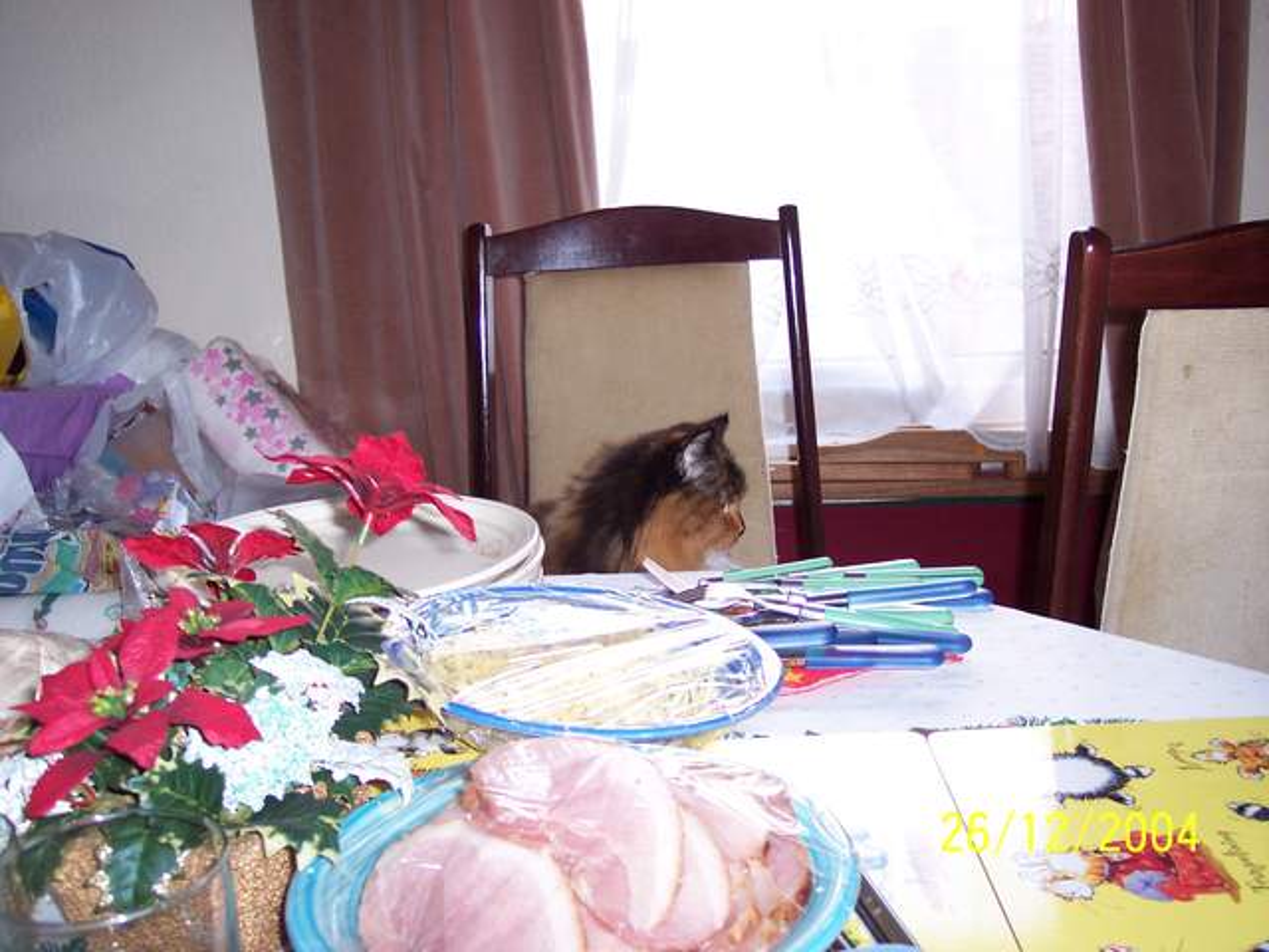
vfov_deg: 37.7
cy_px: 476
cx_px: 634
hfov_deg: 49.0
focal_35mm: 38
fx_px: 1393
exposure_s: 1/30
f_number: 2.8
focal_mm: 8
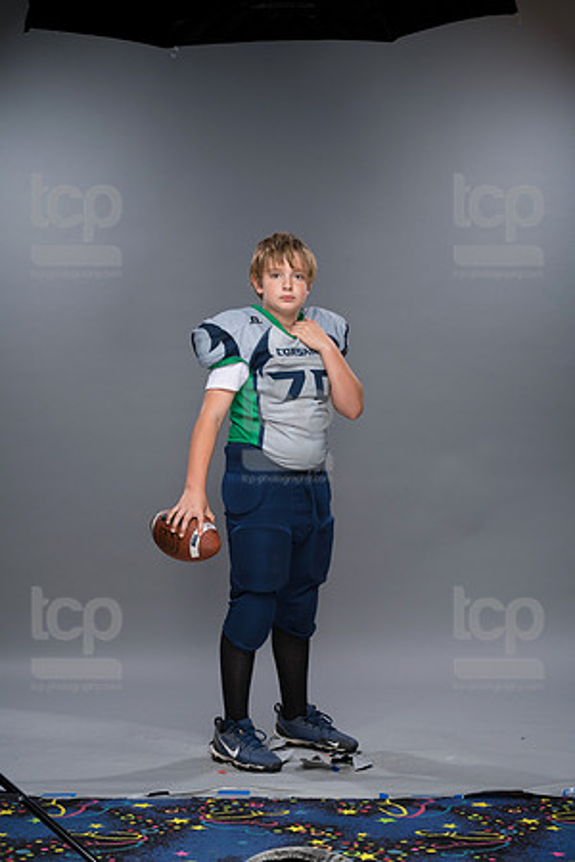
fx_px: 1917
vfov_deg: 25.4
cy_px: 431
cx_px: 288
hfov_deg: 17.1
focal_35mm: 80
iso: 320
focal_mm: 80
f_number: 6.3
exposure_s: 1/250
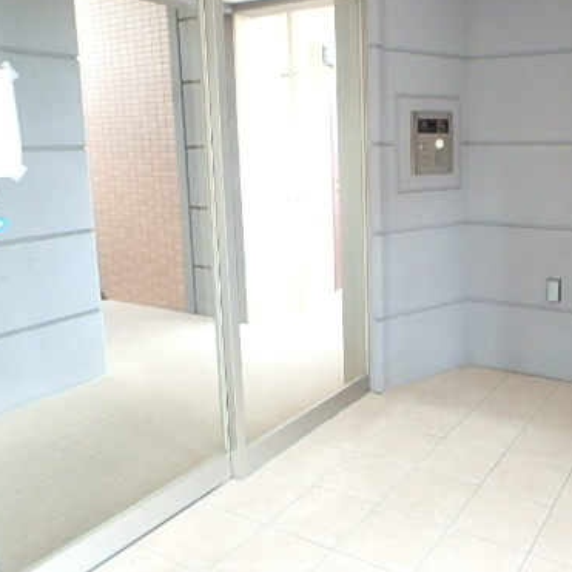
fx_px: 598
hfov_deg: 49.6
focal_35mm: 32
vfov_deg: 51.0
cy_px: 251
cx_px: 410
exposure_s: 1/20
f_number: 3.5
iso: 800
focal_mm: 3.7
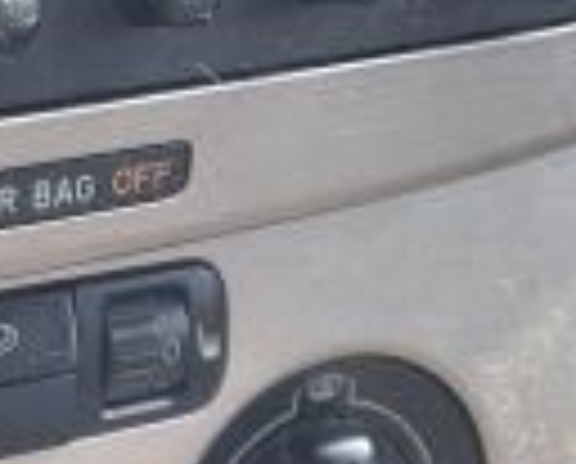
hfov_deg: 11.9
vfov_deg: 9.8
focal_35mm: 158
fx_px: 2700
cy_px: 153
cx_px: -104
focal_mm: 5.1
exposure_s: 1/164
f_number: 1.6
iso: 32
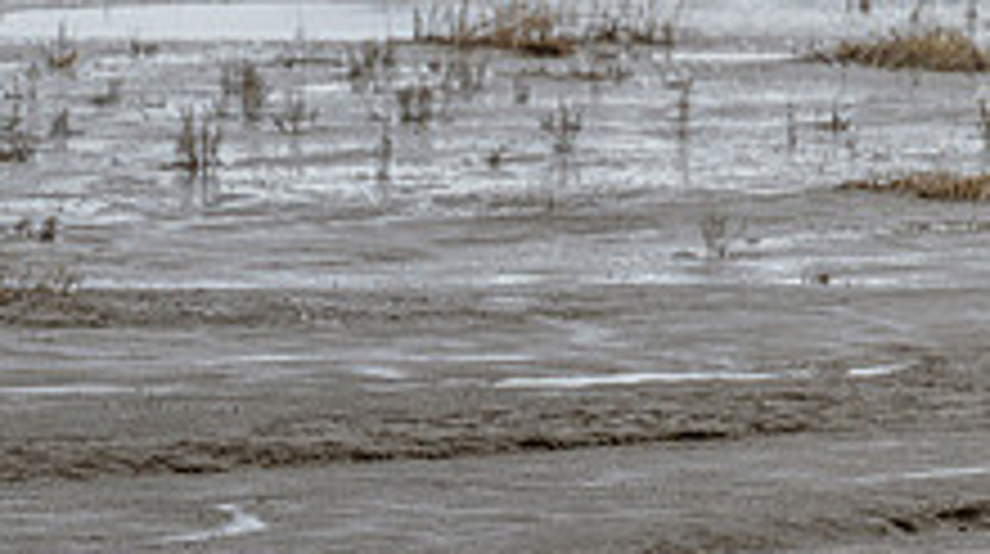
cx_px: -216
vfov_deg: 1.1
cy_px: 726
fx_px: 29017
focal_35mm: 1107
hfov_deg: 2.0
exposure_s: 1/1600
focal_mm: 400
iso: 640
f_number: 6.3
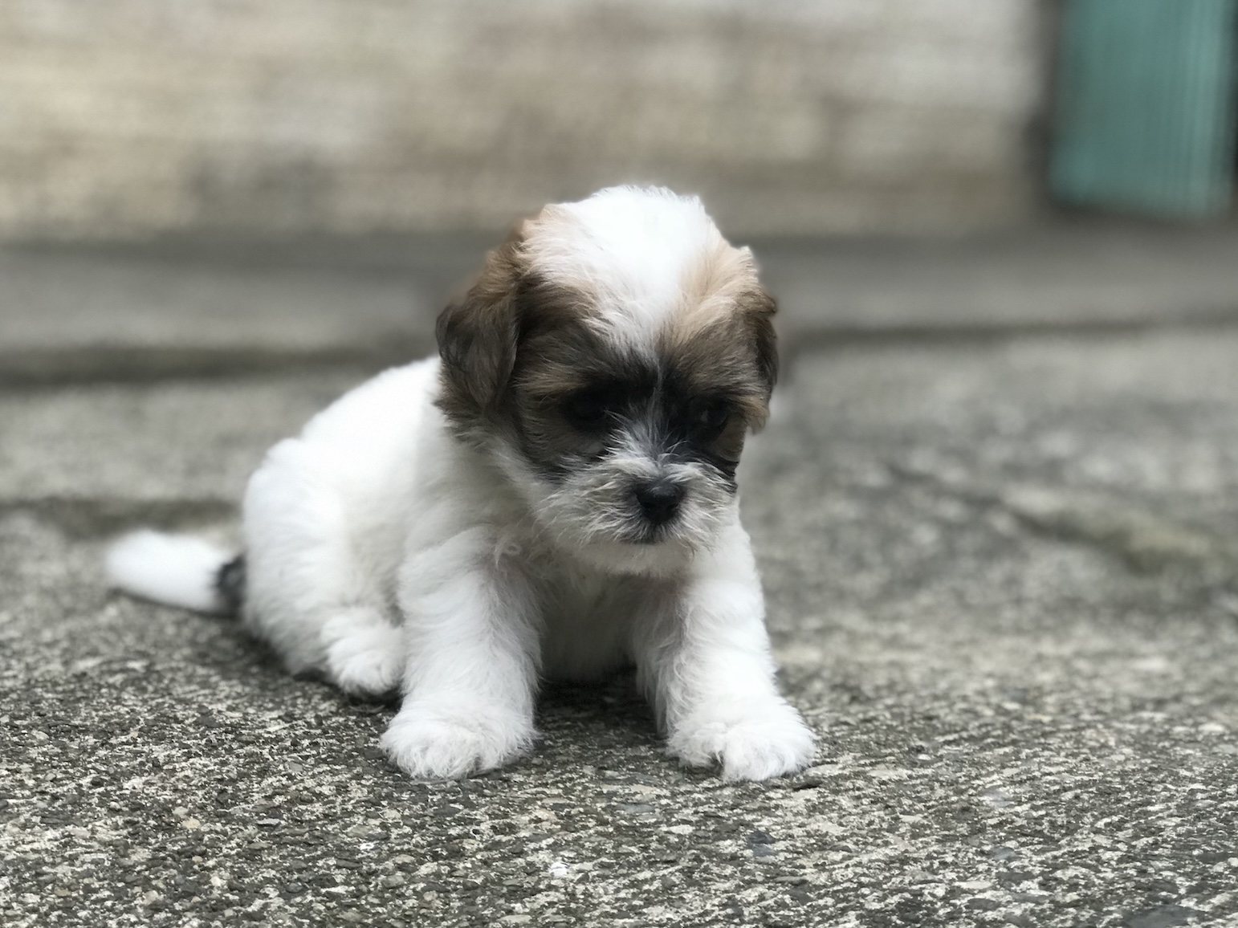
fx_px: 2038
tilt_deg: -8.6
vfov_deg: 25.7
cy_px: 464
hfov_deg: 33.8
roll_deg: +4.0
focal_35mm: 57
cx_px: 619
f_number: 2.8
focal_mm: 6.6
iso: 80
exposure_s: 1/120
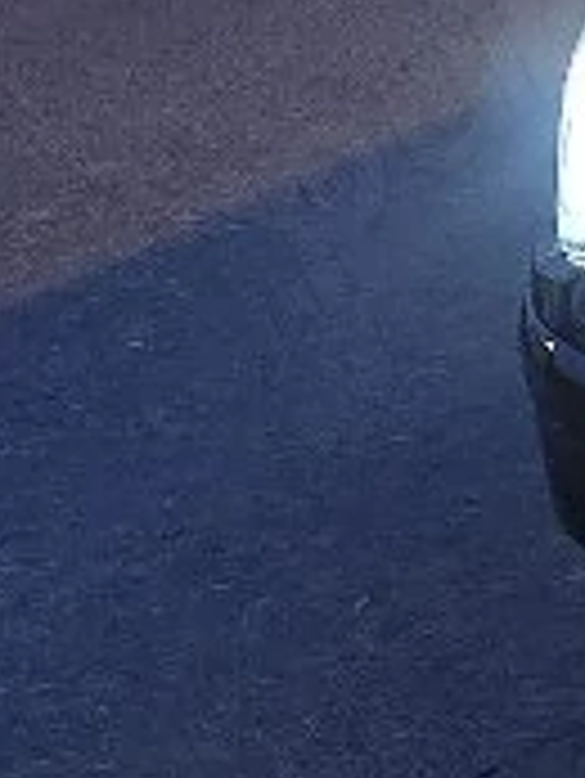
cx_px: 2192
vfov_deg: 11.1
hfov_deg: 6.9
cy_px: 74
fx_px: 3983
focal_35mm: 177
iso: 1600
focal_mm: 6.3
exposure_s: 1/50.3
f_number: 1.7
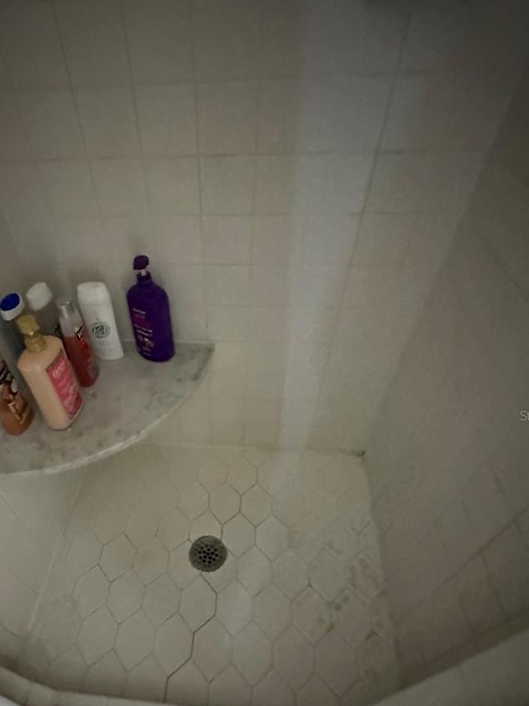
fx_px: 408
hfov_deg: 65.1
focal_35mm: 20
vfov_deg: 81.0
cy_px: 415
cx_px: 202
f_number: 2.2
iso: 1250
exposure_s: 1/25
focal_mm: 2.22
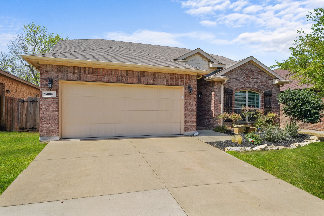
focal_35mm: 24
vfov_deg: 53.1
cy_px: 108
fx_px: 216
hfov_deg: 73.7
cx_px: 162
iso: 640
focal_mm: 24
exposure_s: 1/1600
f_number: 9
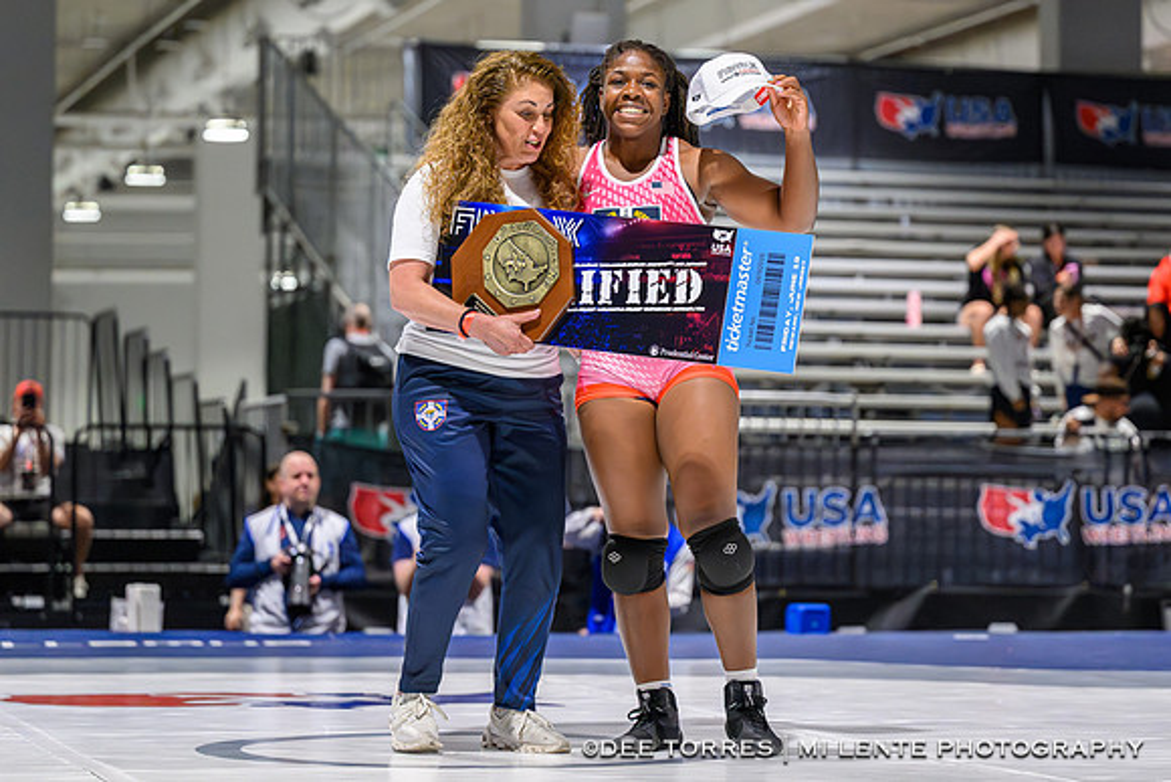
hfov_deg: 18.9
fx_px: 3525
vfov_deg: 12.6
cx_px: 633
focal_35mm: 108
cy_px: 298
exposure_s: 1/500
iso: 8000
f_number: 2.8
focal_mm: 87
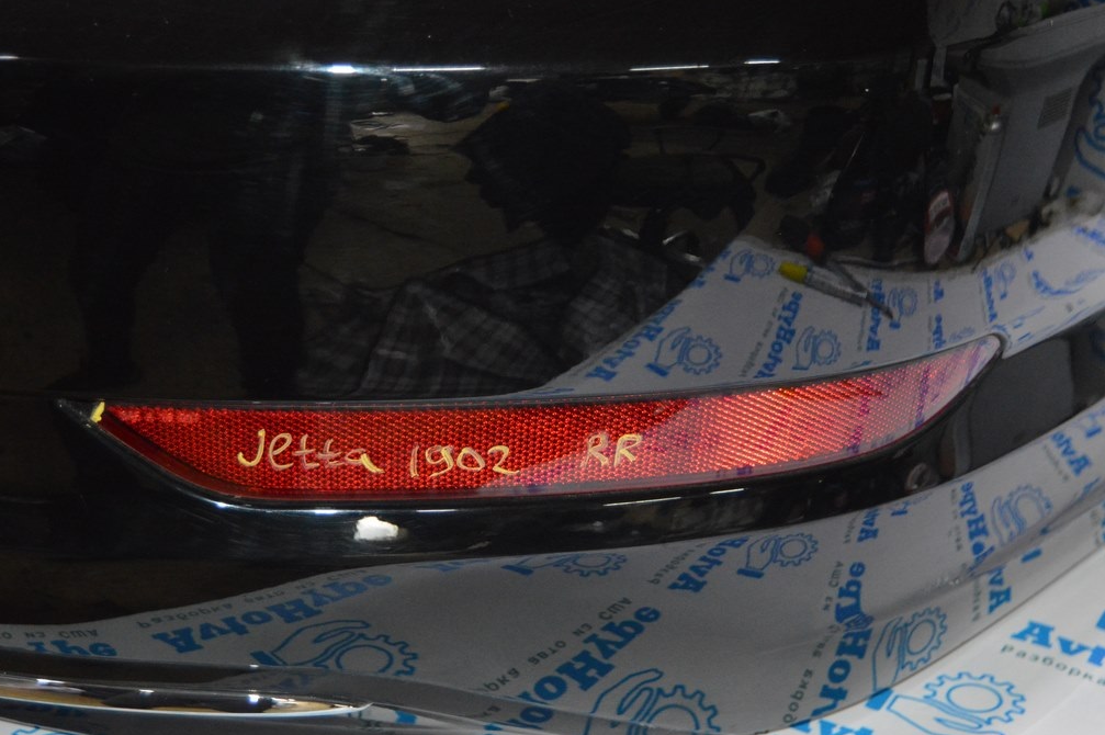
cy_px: 365
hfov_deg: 32.9
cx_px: 544
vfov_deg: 22.2
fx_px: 1871
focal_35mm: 61
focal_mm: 40
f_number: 5
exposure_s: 1/60
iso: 3200
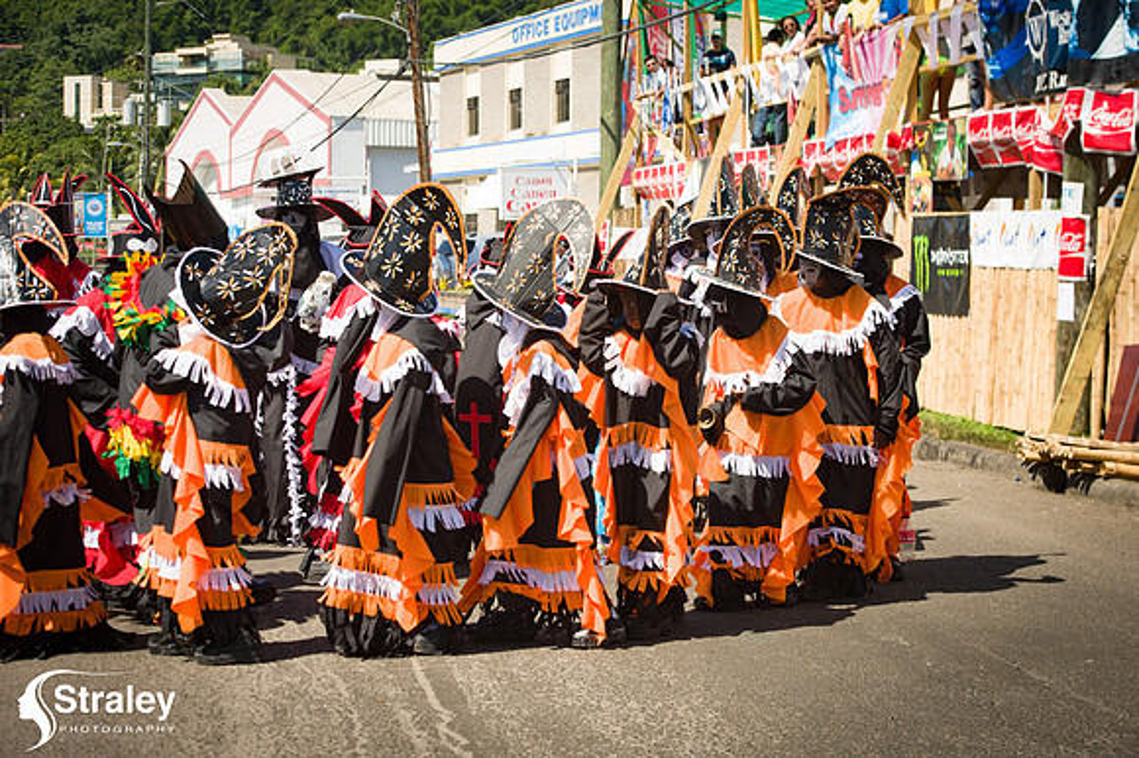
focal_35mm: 70
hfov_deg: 28.9
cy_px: 379
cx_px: 570
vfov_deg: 19.4
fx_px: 2213
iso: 100
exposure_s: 1/200
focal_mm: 70
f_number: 8
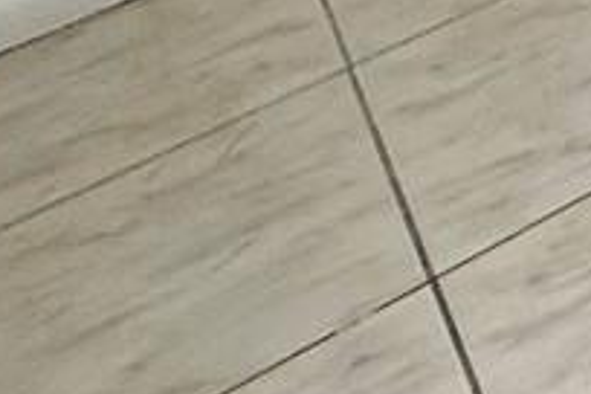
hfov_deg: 10.9
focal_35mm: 114
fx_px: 1871
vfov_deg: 7.6
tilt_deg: -3.4
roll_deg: +0.6
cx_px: 1816
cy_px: -1237
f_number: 2.2
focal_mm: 2.22
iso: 50
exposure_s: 1/120
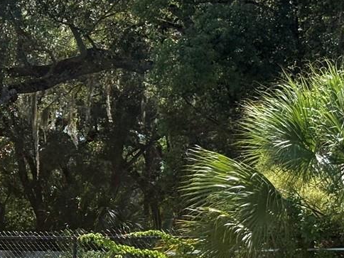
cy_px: 272
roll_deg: +0.3
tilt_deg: -0.1
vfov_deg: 8.6
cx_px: -21
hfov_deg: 11.4
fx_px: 1709
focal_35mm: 172
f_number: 1.6
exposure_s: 1/3125
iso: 40
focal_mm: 5.96
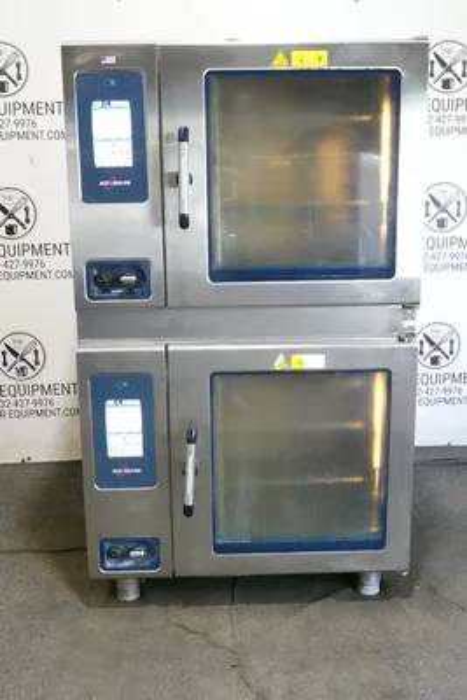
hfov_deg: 35.1
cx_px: 234
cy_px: 350
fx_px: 739
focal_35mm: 38
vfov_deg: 50.7
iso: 4000
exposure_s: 1/40
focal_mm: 14.12
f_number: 7.1
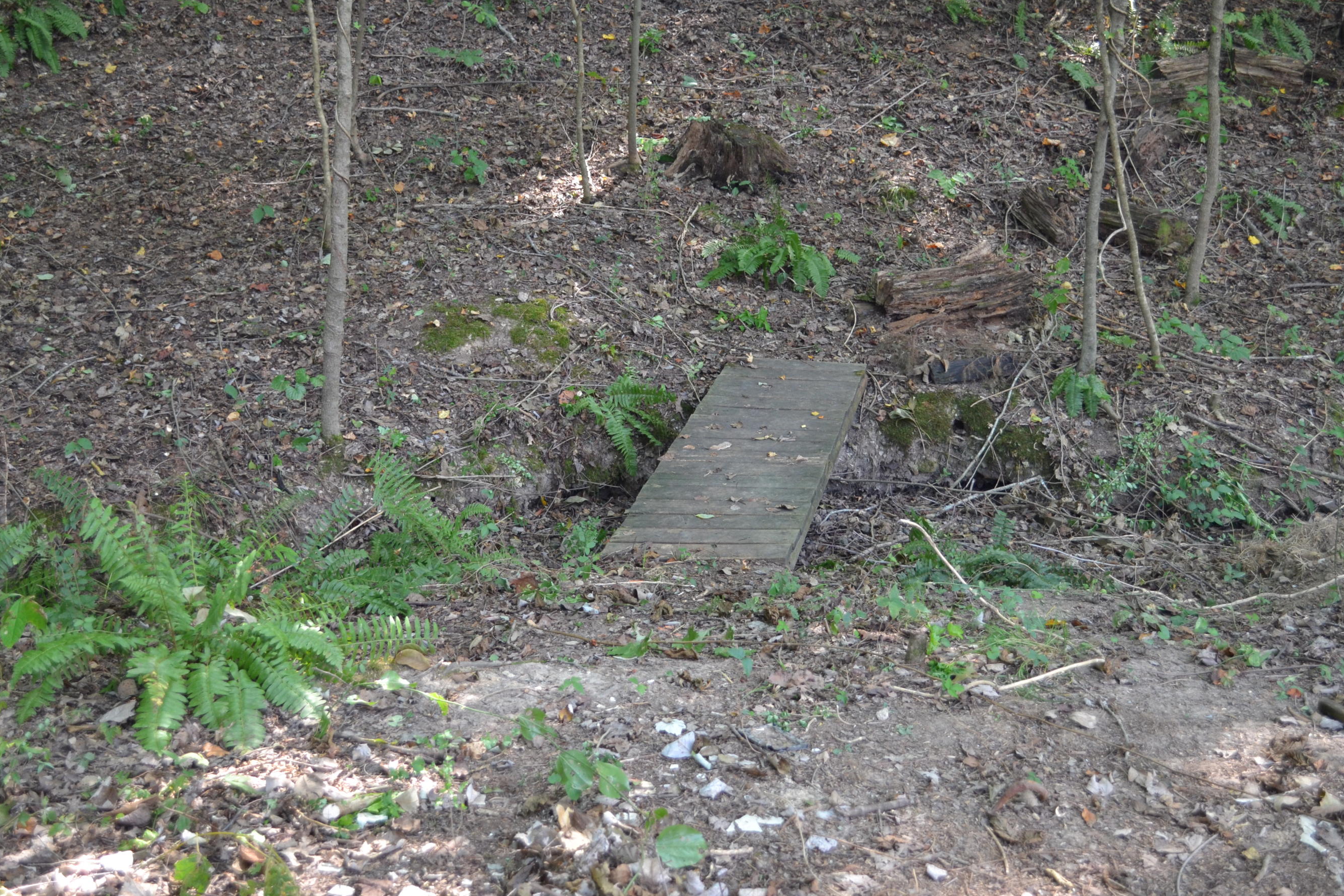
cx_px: 701
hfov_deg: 44.5
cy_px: 414
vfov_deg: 30.5
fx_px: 1643
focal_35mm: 44
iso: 560
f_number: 4.2
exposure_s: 1/60
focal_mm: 26
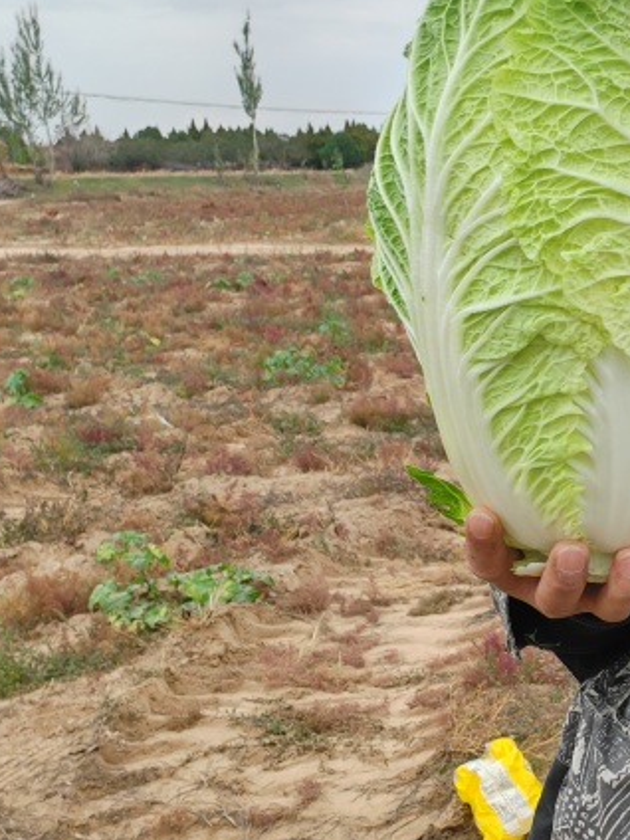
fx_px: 1650
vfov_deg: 28.6
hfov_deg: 20.2
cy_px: 437
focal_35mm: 68
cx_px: 763
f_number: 1.9
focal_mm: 6.12
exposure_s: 1/100
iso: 125
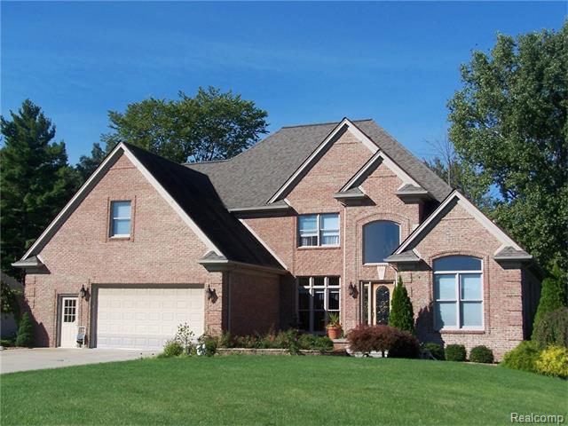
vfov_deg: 28.6
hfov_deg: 37.5
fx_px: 837
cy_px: 213
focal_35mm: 51
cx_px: 284
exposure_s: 1/500
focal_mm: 8.5
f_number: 4
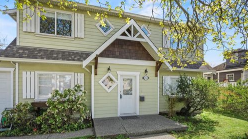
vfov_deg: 60.7
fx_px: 118
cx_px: 124
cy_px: 80
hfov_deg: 92.7
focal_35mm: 18
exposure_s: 1/200
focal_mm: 17
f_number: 7.1
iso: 1000
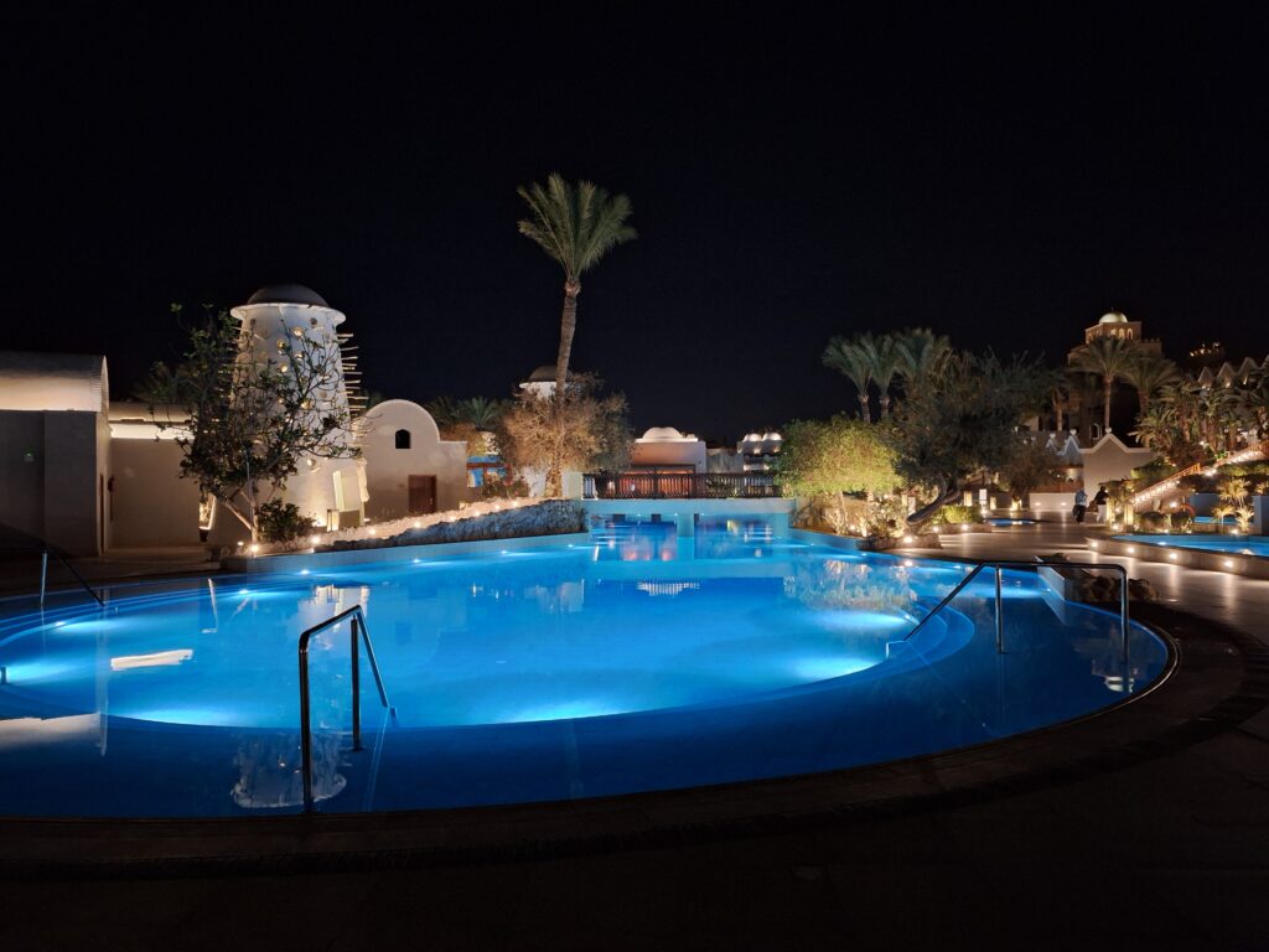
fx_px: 843
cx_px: 634
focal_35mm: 23
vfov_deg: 58.9
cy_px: 476
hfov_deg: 73.9
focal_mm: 5.54
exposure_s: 1/20
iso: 500
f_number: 1.8
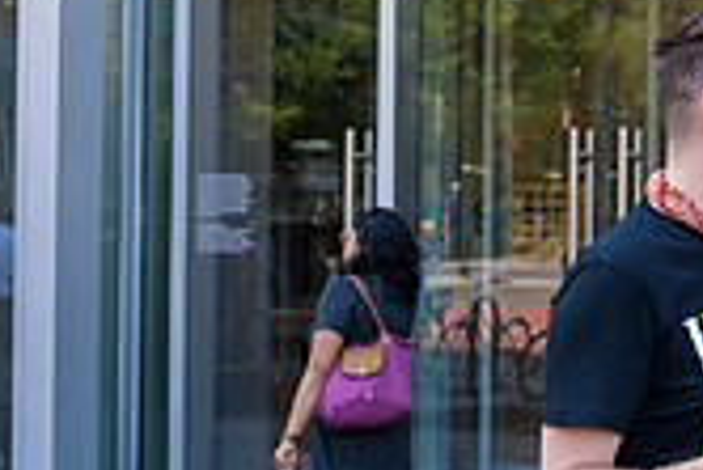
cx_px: 894
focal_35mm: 84
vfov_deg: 16.3
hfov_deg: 21.9
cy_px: 214
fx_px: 1642
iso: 400
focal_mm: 24
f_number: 3.2
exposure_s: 1/1000
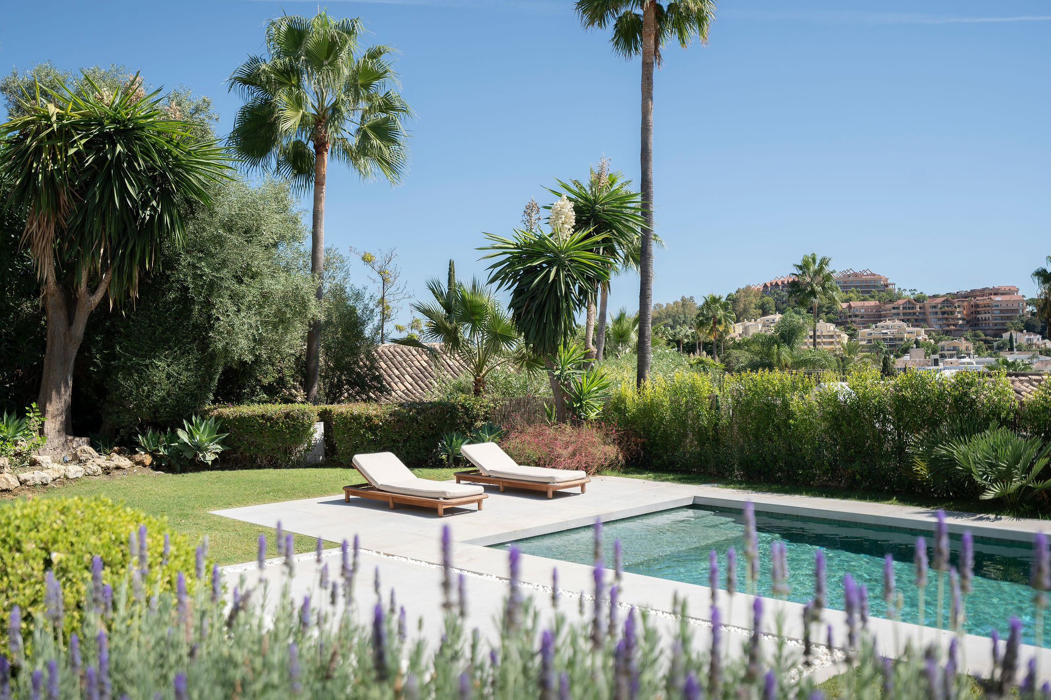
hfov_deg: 54.4
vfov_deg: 37.8
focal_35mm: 35
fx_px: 1022
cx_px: 526
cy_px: 350
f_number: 4
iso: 100
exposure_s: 1/250
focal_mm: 35
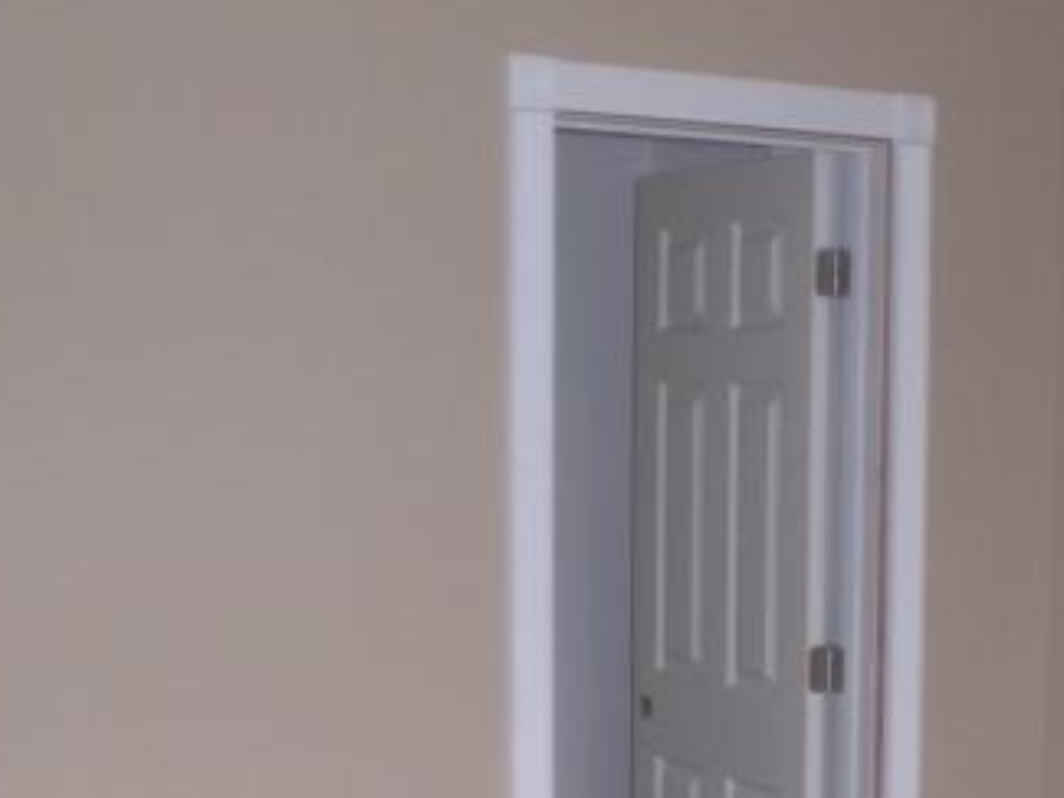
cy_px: 716
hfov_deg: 25.8
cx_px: 745
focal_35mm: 75
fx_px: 2305
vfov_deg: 19.3
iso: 200
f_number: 3.1
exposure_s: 1/60
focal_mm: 6.3
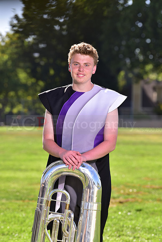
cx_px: 81
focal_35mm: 170
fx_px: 1147
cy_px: 121
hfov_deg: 8.1
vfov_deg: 12.1
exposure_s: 1/250
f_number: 5.6
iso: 100
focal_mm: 170
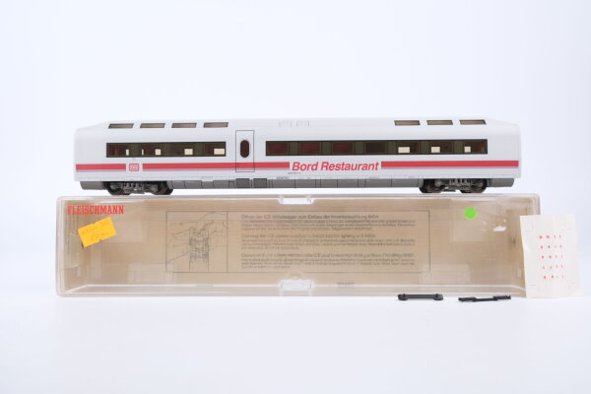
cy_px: 197
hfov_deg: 60.3
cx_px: 296
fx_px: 509
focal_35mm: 31
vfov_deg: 42.3
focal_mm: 20.5
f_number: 6.4
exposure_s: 1/125
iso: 200
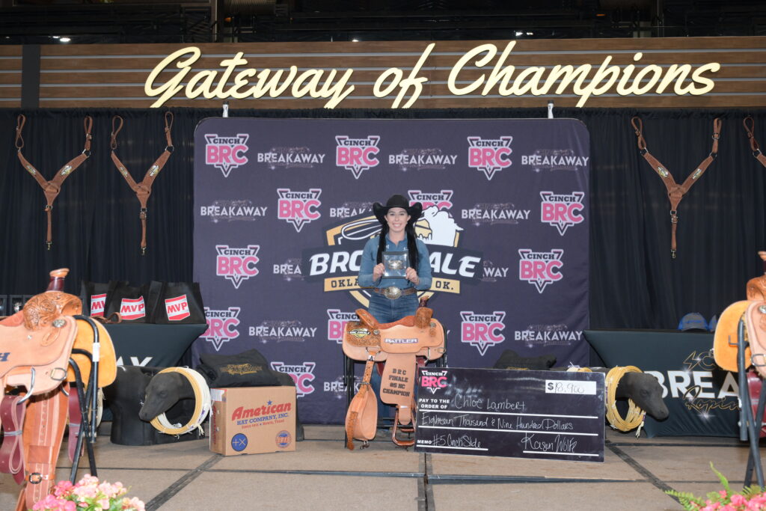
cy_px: 256
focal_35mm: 42
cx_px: 383
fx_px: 894
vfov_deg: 31.9
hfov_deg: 46.4
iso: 800
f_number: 5.6
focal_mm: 42
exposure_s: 1/200
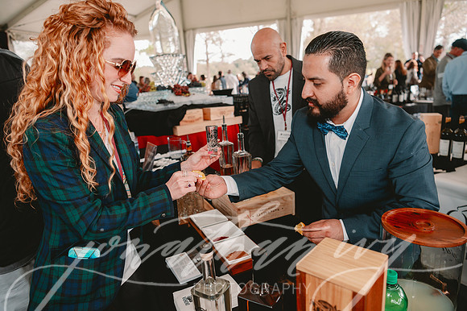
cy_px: 156
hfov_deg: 73.8
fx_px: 311
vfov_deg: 53.1
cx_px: 234
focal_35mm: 24
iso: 250
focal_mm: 24
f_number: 3.5
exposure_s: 1/200
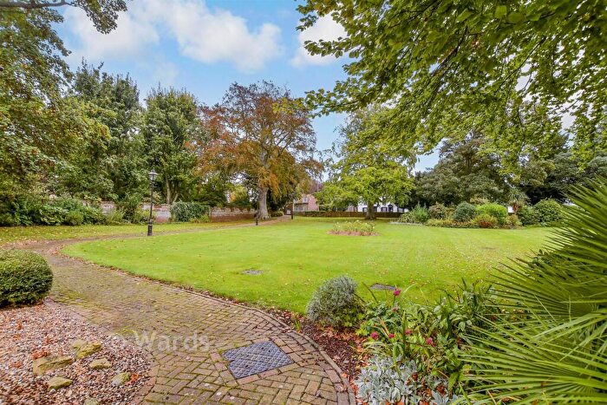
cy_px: 202
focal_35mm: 15
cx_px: 304
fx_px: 253
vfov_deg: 77.4
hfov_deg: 100.4
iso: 200
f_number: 8
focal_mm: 10
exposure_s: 1/60
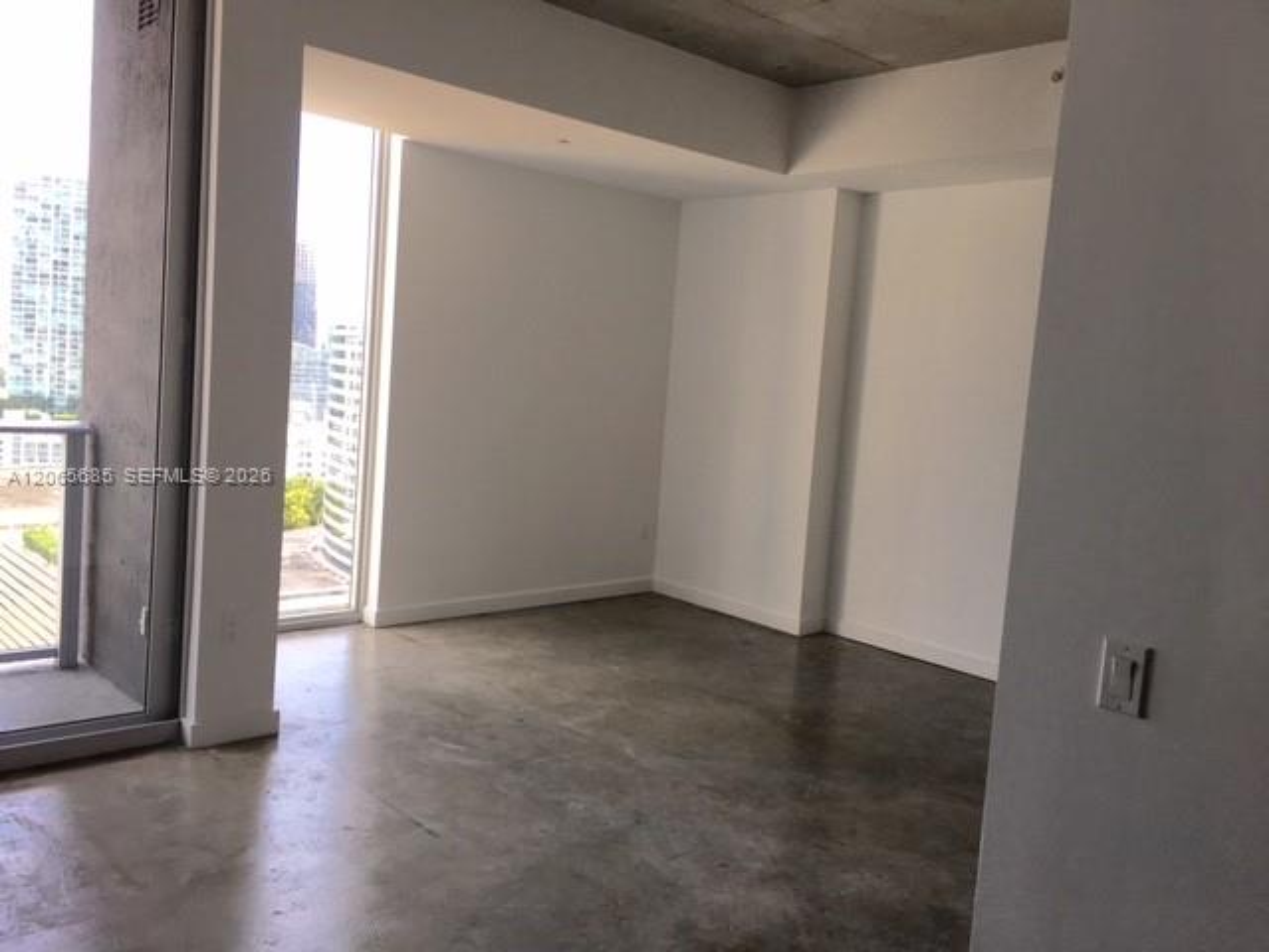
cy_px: 476
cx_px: 634
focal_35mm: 29
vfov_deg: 48.2
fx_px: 1063
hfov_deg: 61.7
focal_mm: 4.15
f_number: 2.2
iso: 32
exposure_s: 1/120
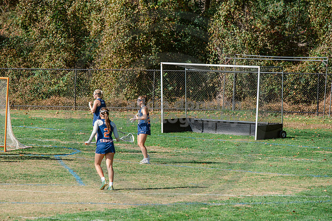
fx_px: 1845
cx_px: 166
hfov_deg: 10.3
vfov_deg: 6.9
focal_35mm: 200
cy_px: 111
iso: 250
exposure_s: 1/1250
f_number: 4.5
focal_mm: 200
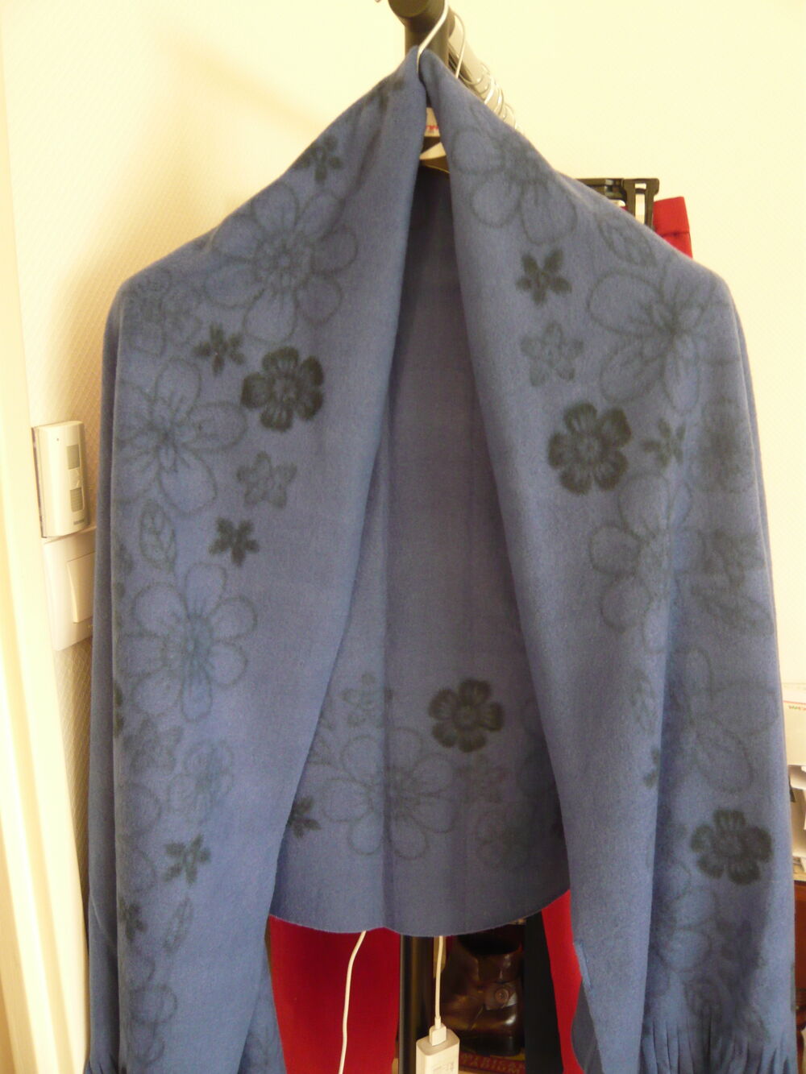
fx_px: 869
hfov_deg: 49.8
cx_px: 403
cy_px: 537
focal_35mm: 28
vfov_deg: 63.4
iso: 200
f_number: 2.8
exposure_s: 1/15
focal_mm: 4.6
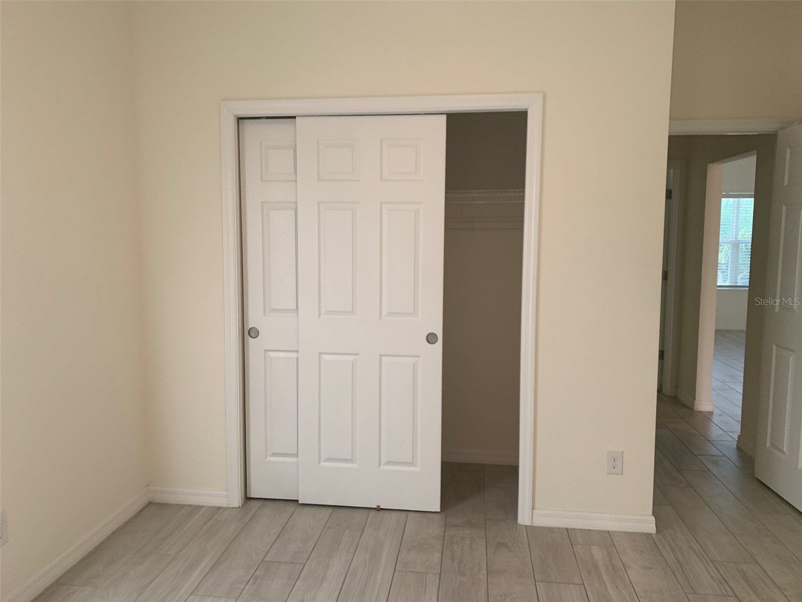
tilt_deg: -5.7
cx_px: 401
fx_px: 602
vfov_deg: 53.1
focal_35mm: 26
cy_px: 301
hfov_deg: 67.3
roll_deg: -0.8
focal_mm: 4.25
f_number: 1.8
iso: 64
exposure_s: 1/60
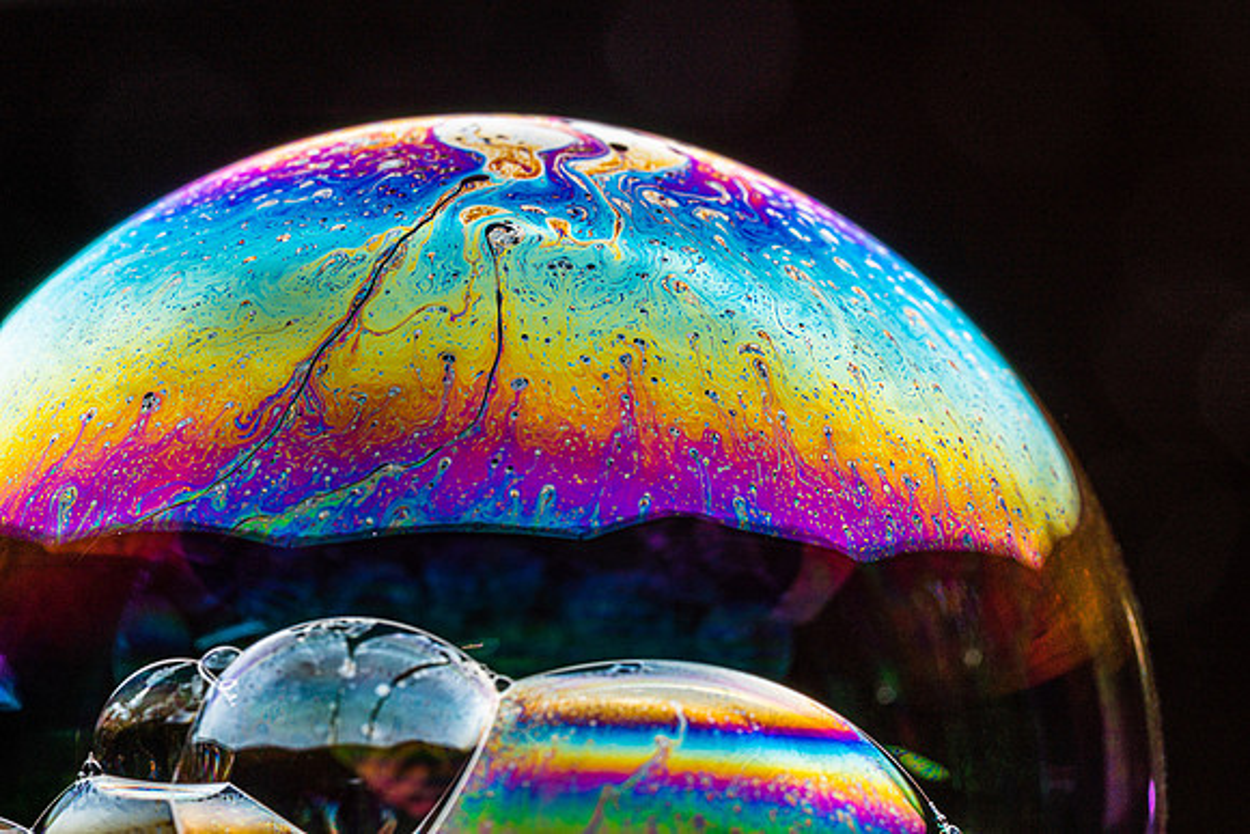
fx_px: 3126
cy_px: 417
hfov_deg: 22.6
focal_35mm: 90
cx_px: 625
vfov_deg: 15.2
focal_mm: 90
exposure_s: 1/250
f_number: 14
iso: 100
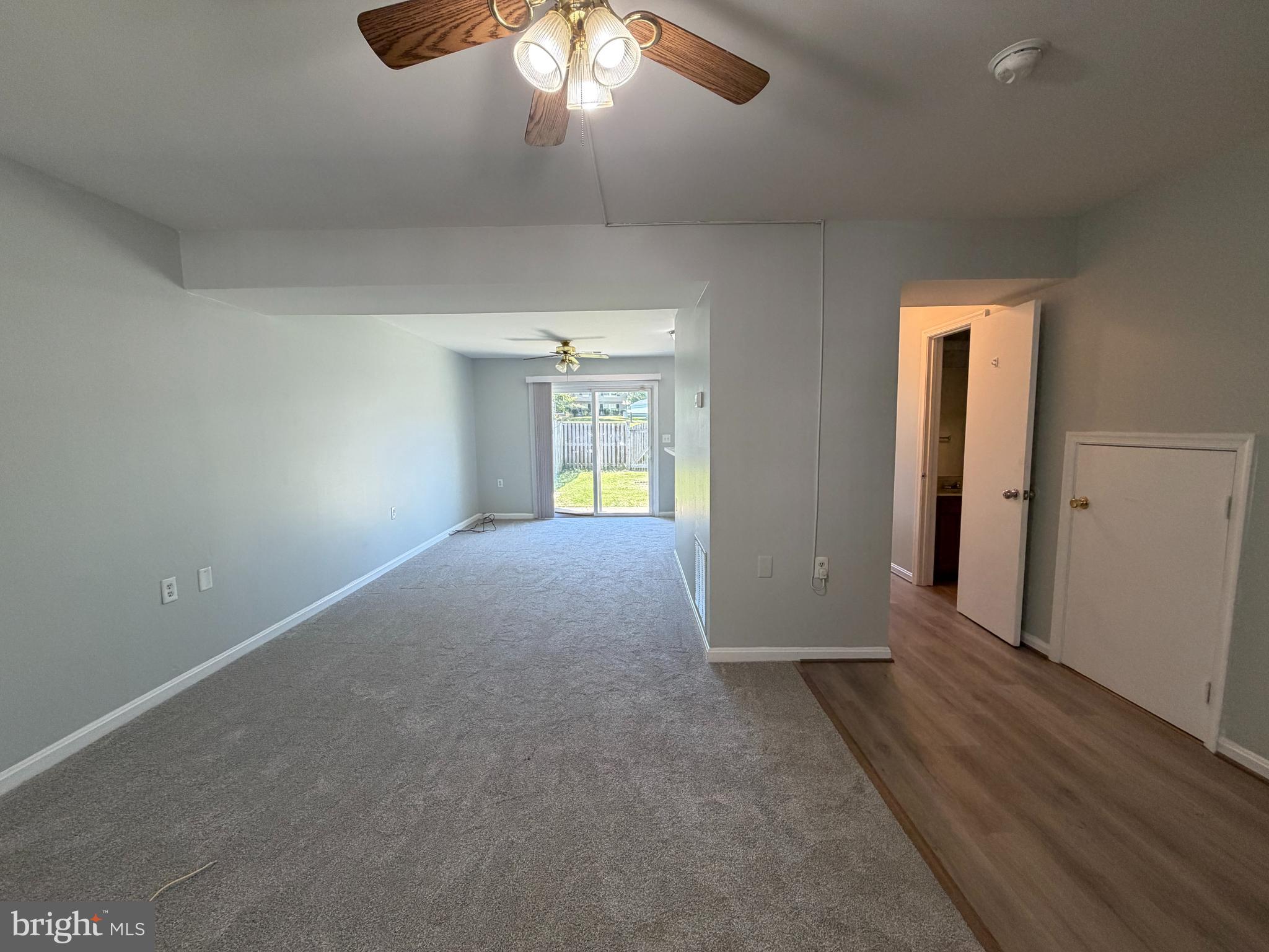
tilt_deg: -5.4
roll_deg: +0.6
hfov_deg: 102.1
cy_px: 476
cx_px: 634
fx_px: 513
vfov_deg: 85.7
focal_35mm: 14
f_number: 2.2
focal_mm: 2.22
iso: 200
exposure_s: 1/120
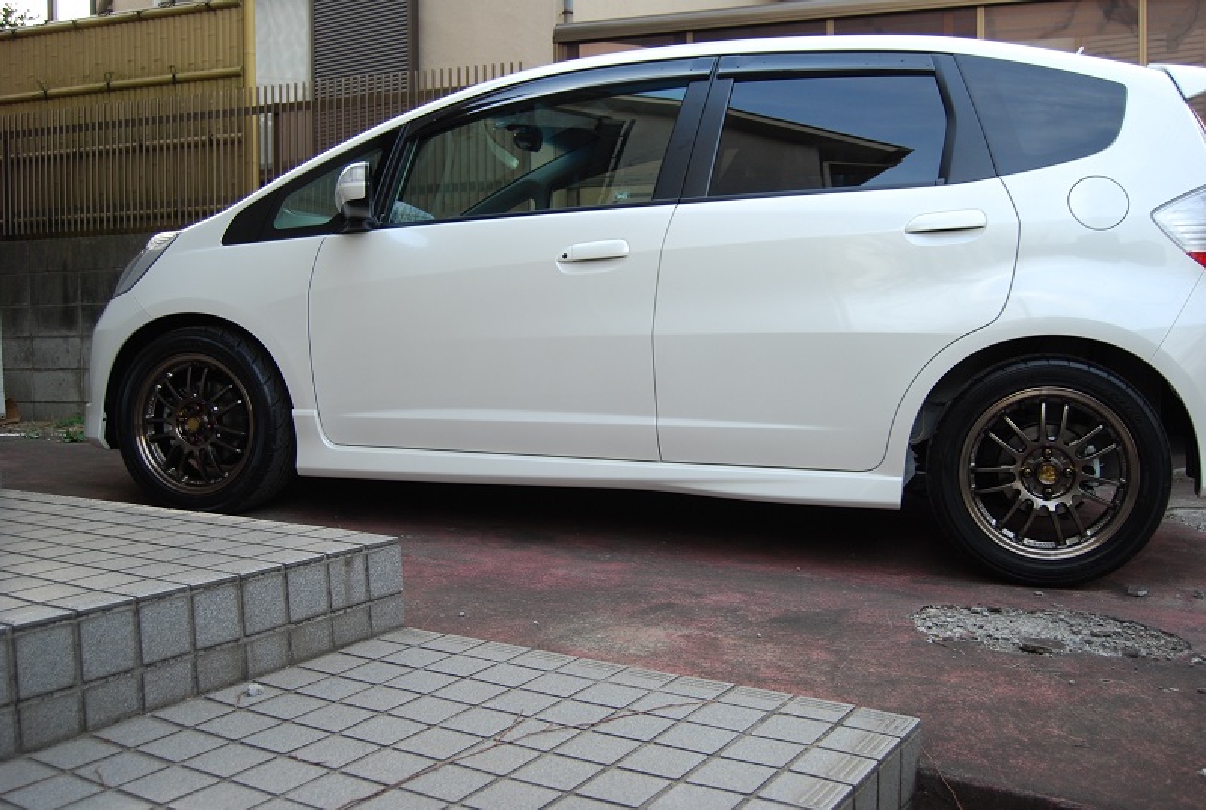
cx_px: 603
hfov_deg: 57.1
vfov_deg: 40.1
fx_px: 1108
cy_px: 405
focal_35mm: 33
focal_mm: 22
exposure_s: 1/60
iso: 200
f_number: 4
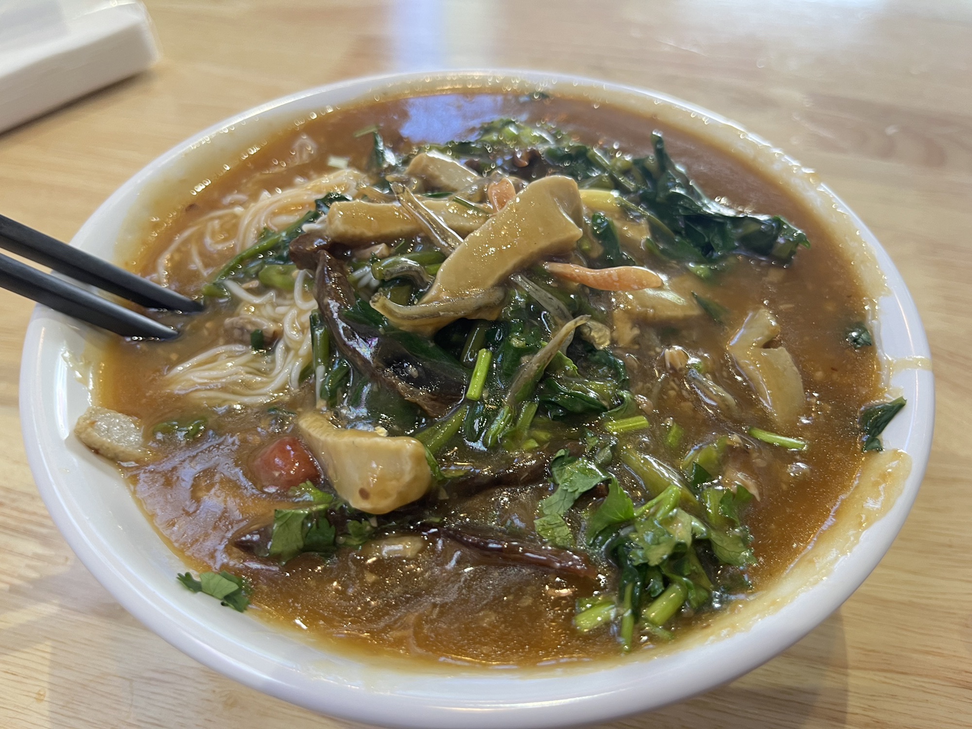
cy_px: 364
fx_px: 730
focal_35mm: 26
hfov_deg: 67.3
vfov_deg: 53.1
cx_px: 486
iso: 100
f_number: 1.6
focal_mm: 5.1
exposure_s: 1/50
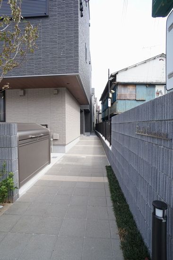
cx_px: 86
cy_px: 130
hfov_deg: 53.1
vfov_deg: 73.8
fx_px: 173
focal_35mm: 24
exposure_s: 1/80
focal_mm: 16
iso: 100
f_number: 6.3
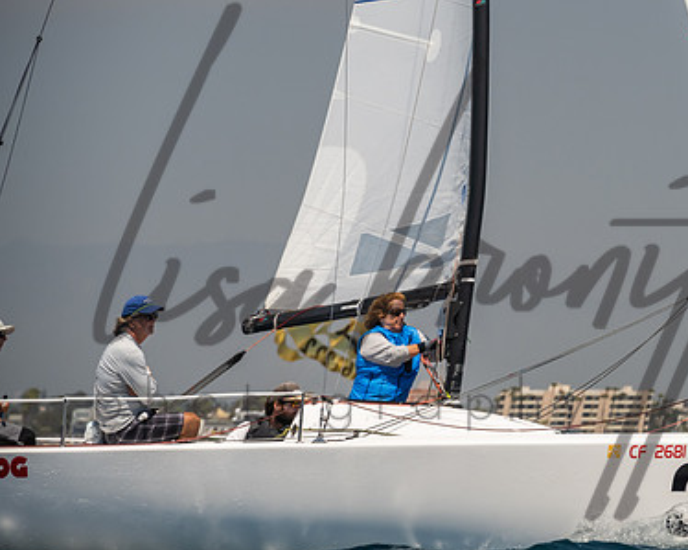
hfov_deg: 6.6
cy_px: 266
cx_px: 504
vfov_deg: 5.3
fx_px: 5924
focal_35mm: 291
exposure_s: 1/1250
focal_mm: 200
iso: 800
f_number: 8
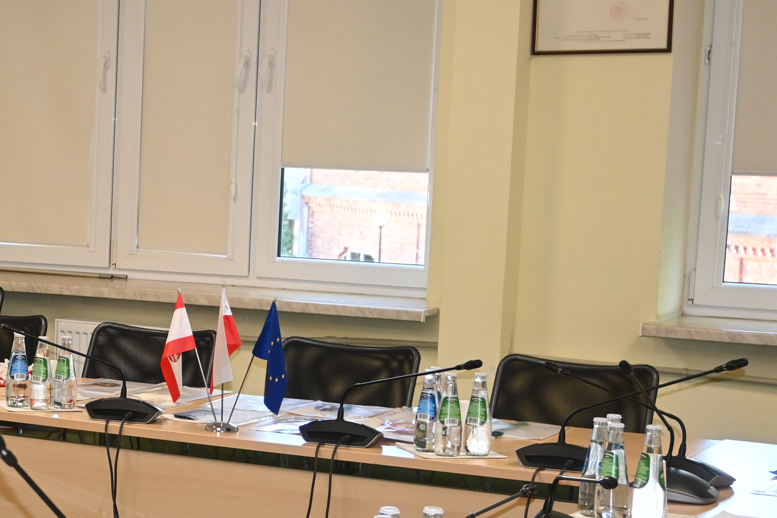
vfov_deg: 14.8
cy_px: 395
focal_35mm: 92
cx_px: -64
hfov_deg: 21.1
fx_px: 1983
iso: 400
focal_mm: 24.5
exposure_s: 1/80
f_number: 4.2
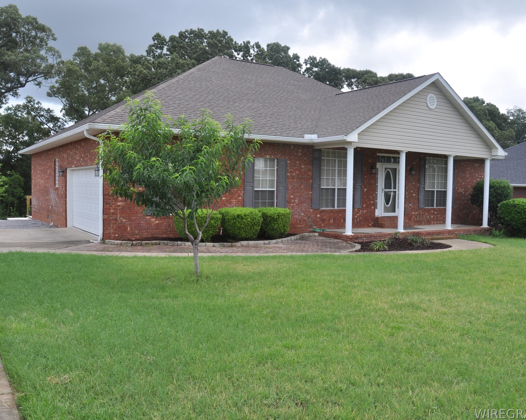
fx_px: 483
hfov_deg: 57.2
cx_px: 257
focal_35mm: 31
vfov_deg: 47.1
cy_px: 210
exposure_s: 1/250
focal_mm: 18
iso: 200
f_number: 8
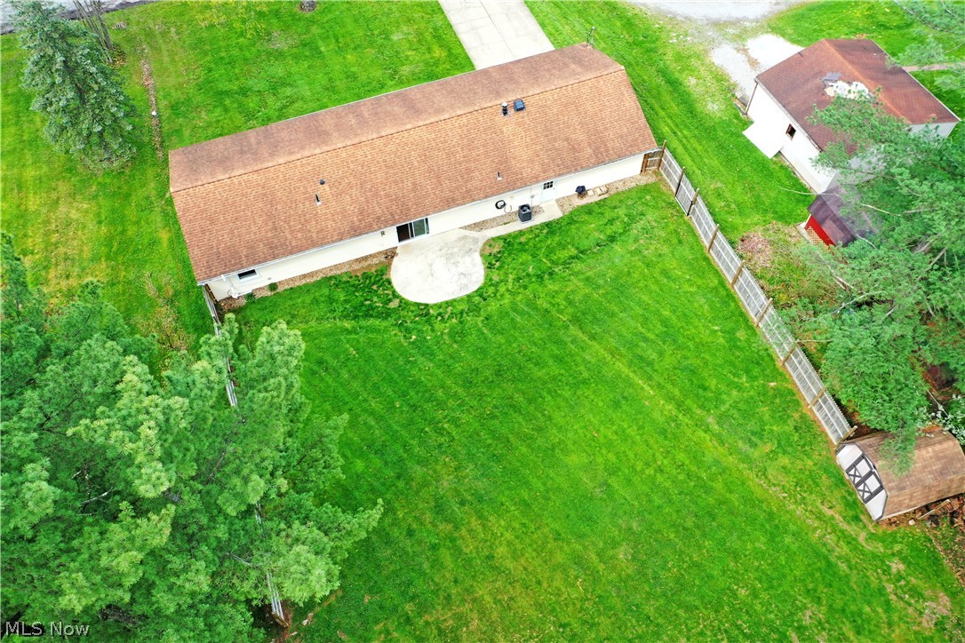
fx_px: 750
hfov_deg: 65.5
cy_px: 322
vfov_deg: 46.4
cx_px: 482
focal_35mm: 28
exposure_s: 1/200
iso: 100
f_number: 4.5
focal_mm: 10.26
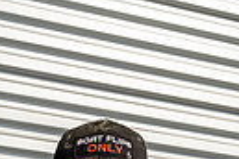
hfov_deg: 18.9
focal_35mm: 108
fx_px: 717
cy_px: 407
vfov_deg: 10.5
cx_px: 78
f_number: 10
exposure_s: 1/250
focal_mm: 31
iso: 100
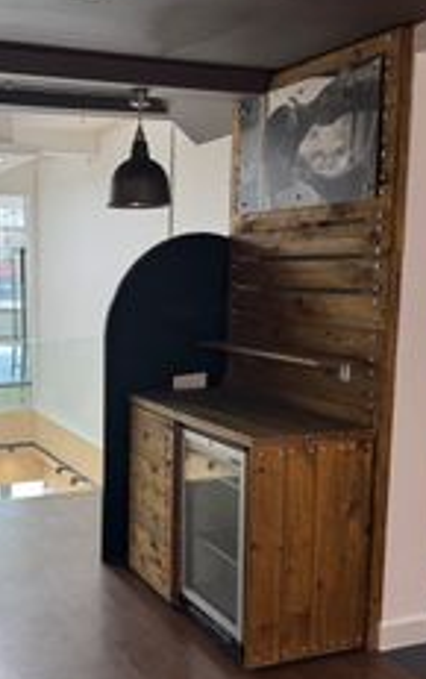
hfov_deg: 28.9
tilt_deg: -9.3
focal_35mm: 44
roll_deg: +0.0
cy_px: 400
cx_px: 115
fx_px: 815
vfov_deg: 45.0
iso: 80
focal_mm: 6.76
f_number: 1.78
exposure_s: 1/100
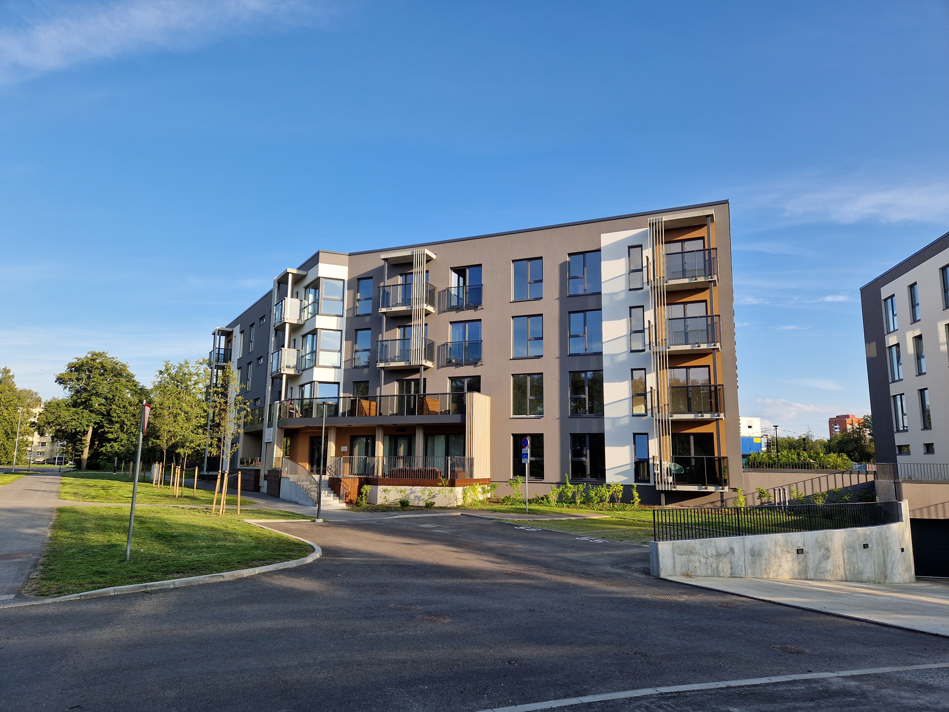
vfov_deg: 58.9
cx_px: 474
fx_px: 631
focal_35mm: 23
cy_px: 356
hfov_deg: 73.9
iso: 50
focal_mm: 5.4
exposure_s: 1/848
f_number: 1.8
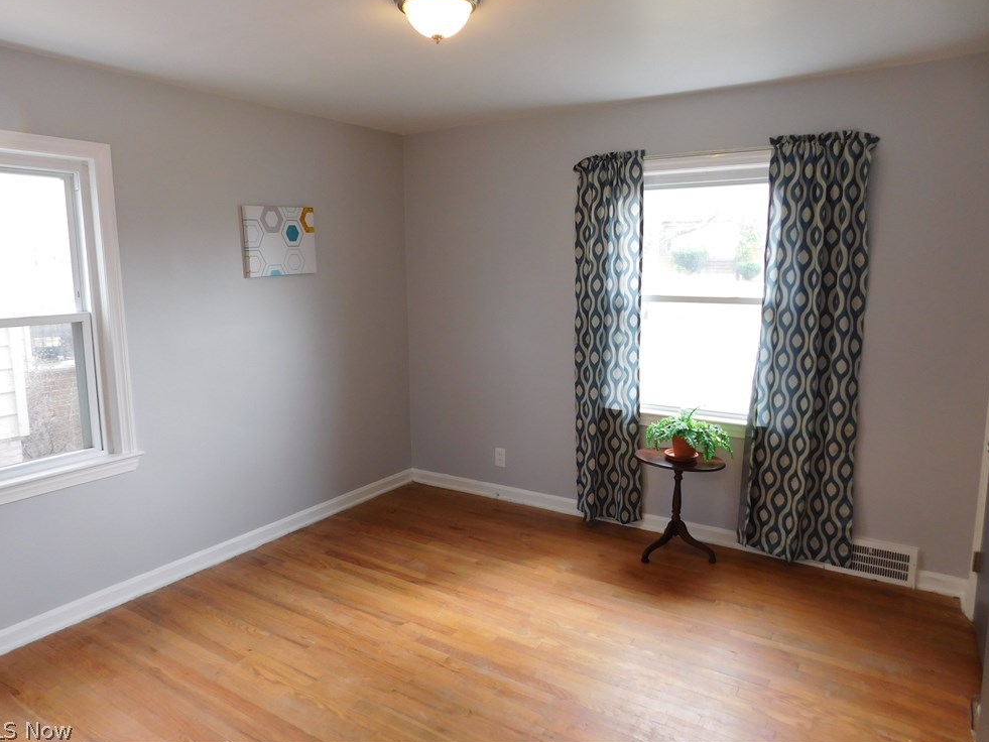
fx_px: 686
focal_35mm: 24
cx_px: 483
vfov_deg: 56.8
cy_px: 360
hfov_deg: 71.6
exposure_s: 1/30
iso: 125
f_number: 3
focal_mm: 4
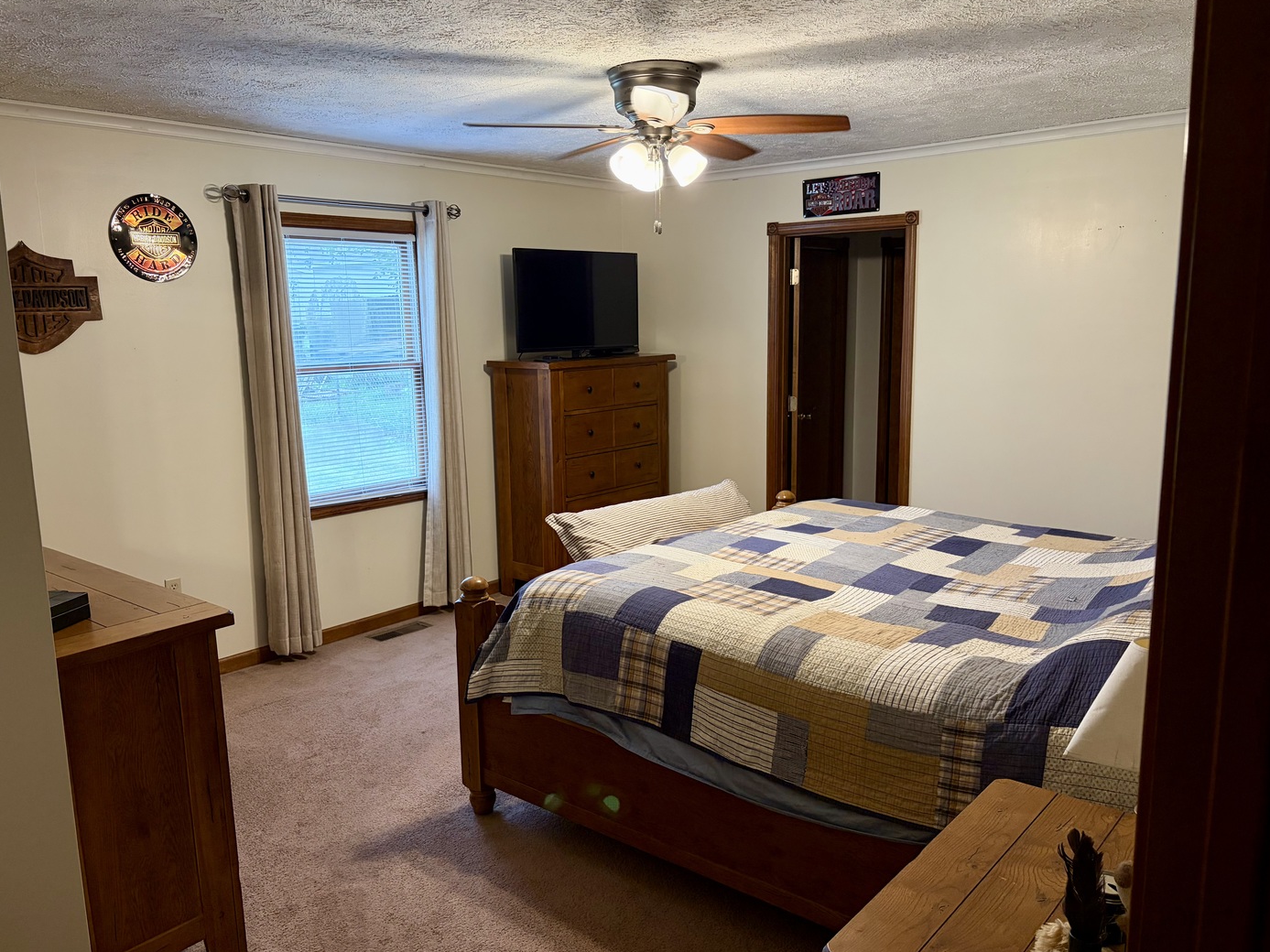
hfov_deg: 65.3
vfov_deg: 51.3
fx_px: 990
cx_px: 615
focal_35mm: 27
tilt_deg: -9.3
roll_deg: +0.9
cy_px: 482
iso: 200
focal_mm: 5.96
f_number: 1.6
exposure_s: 1/60
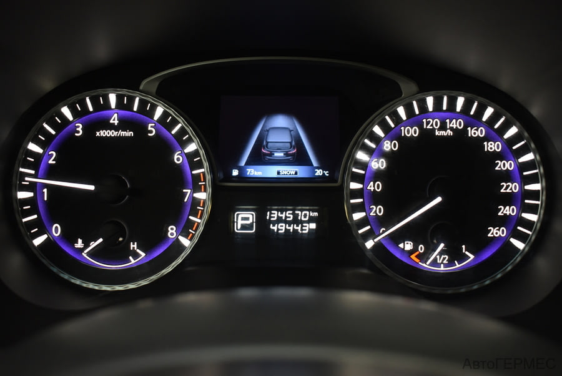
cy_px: 188
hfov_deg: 53.1
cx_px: 281
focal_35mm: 36
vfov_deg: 37.0
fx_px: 563
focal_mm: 24
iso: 1000
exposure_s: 1/40
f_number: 3.8
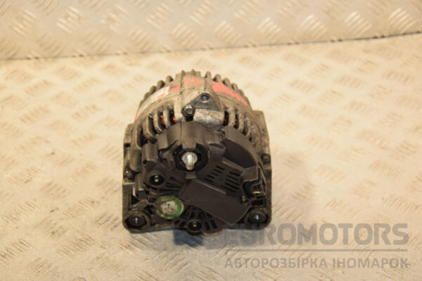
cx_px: 211
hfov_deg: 28.1
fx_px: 844
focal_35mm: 72
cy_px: 140
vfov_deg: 18.9
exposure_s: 1/200
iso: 800
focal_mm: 48
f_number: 4.8
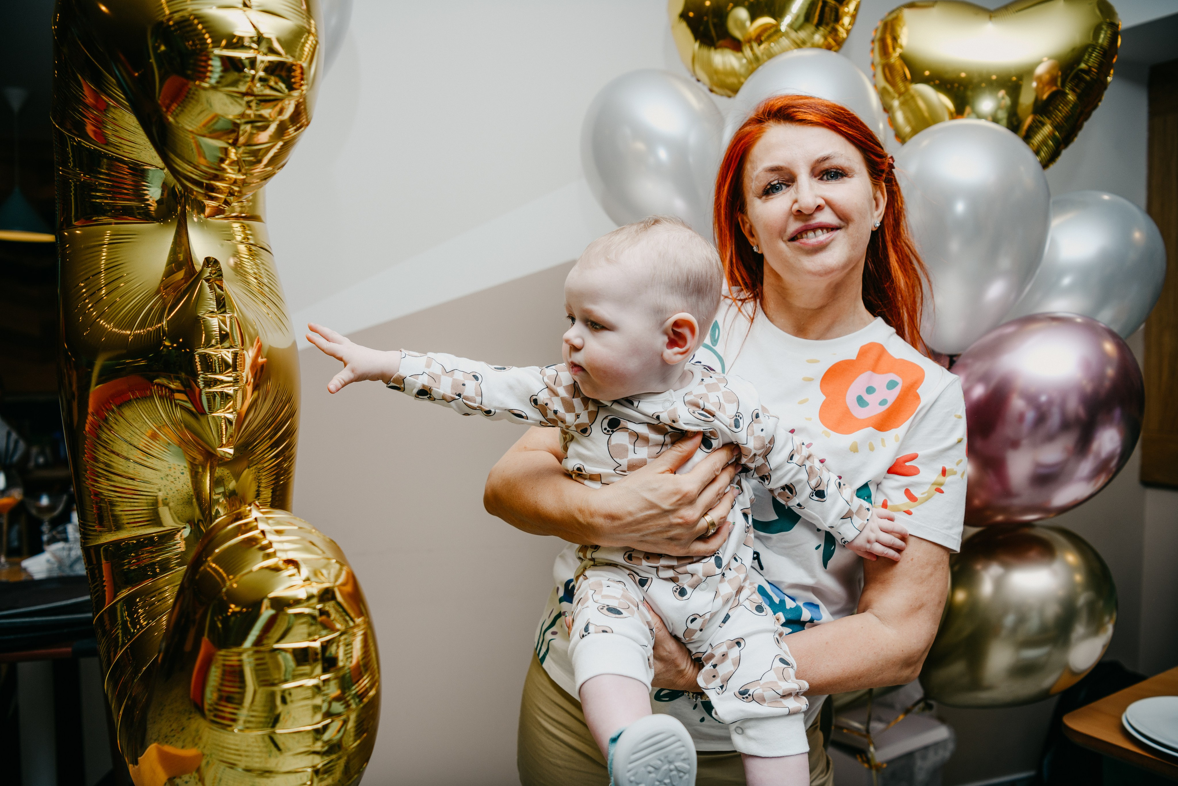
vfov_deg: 46.4
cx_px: 589
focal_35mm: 28
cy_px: 393
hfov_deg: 65.5
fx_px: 916
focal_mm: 28
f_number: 3.5
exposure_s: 1/160
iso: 125
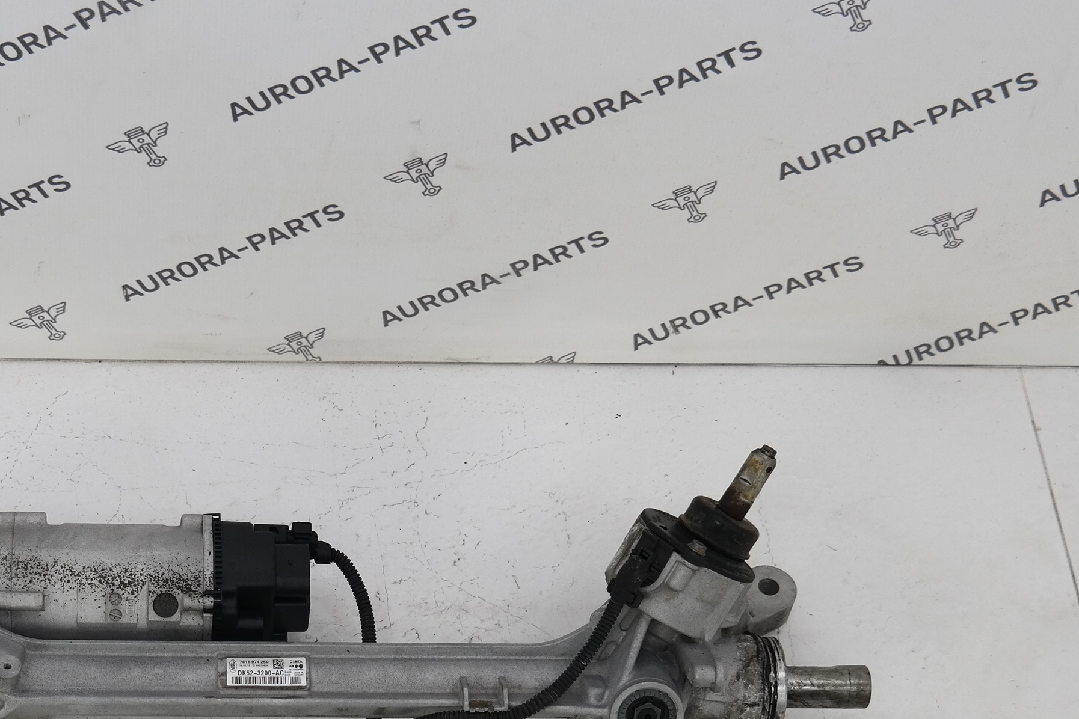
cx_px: 255
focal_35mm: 78
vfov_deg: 17.2
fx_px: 2338
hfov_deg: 25.6
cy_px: 645
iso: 200
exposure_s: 1/100
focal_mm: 24
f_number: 4
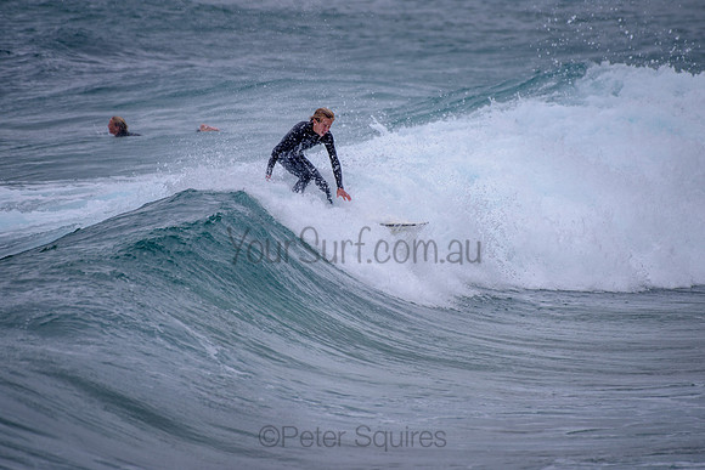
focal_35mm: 613
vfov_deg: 2.2
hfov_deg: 3.4
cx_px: 331
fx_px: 12008
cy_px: 185
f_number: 5.6
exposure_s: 1/2000
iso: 180
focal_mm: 500
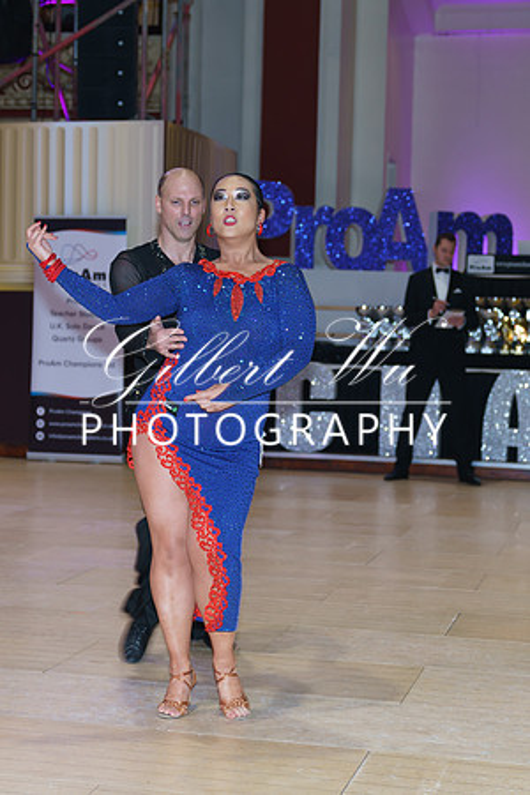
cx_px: 232
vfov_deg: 28.5
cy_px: 387
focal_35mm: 71
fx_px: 1563
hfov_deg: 19.2
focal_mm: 46
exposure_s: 1/200
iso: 400
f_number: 2.8
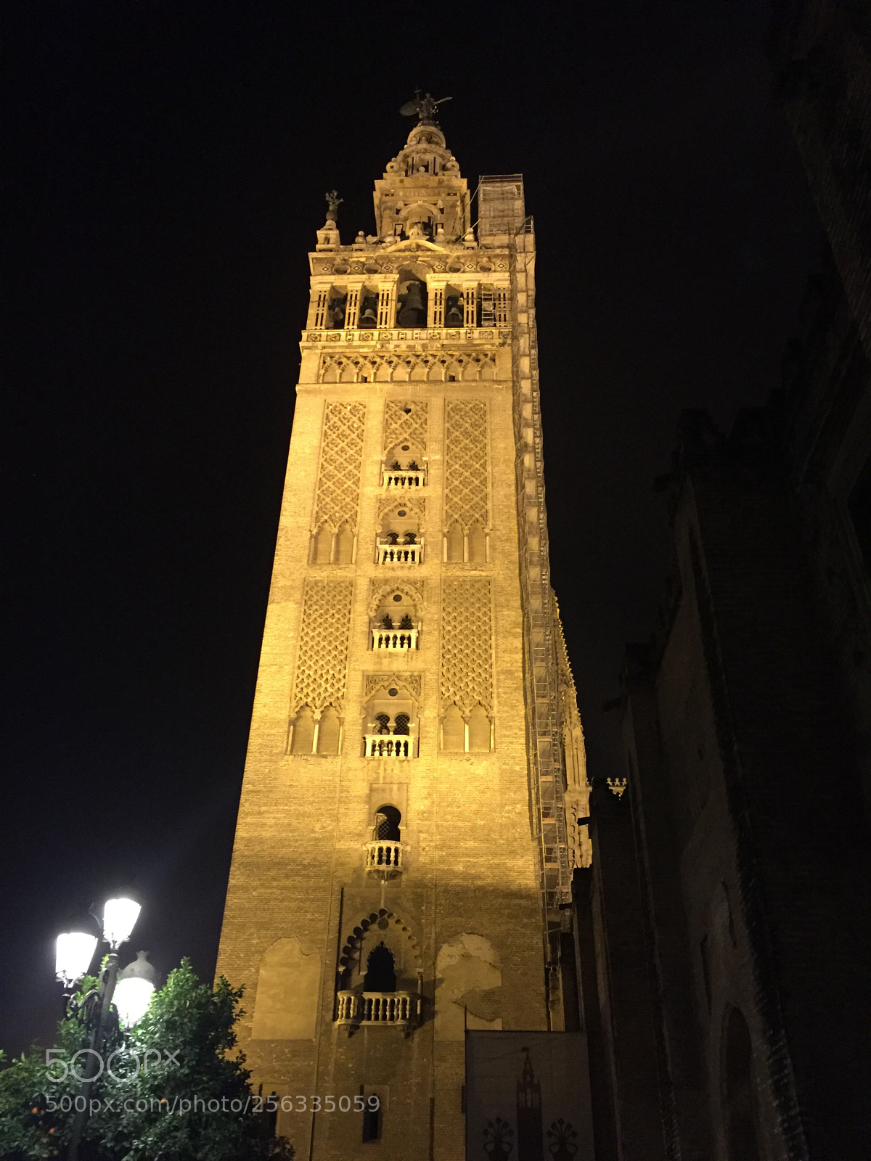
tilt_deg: +35.0
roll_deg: -1.1
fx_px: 973
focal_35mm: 29
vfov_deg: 61.7
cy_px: 580
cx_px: 436
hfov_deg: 48.2
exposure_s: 1/25
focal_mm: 4.15
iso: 250
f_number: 2.2
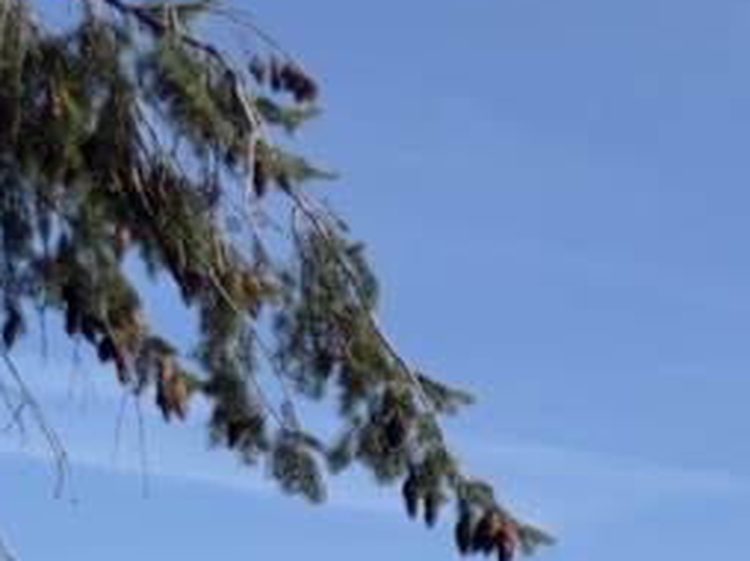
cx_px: 1580
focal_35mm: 121
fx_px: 2619
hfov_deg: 13.5
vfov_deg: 10.7
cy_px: 1278
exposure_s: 1/7937
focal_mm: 6.86
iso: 100
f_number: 1.78
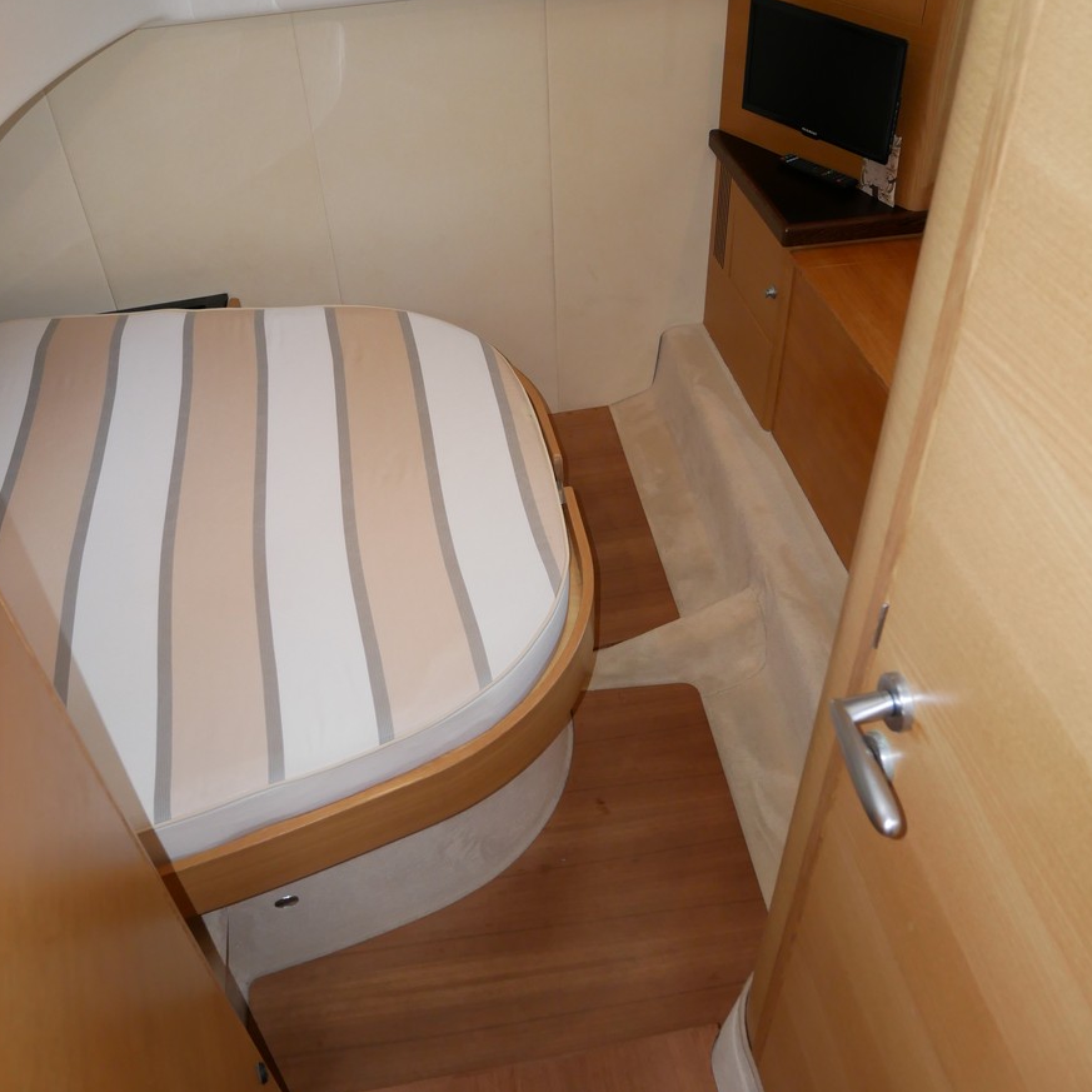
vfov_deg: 55.6
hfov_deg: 55.6
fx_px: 1035
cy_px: 555
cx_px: 545
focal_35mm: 29
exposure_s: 1/60
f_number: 3.5
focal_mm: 12
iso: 800
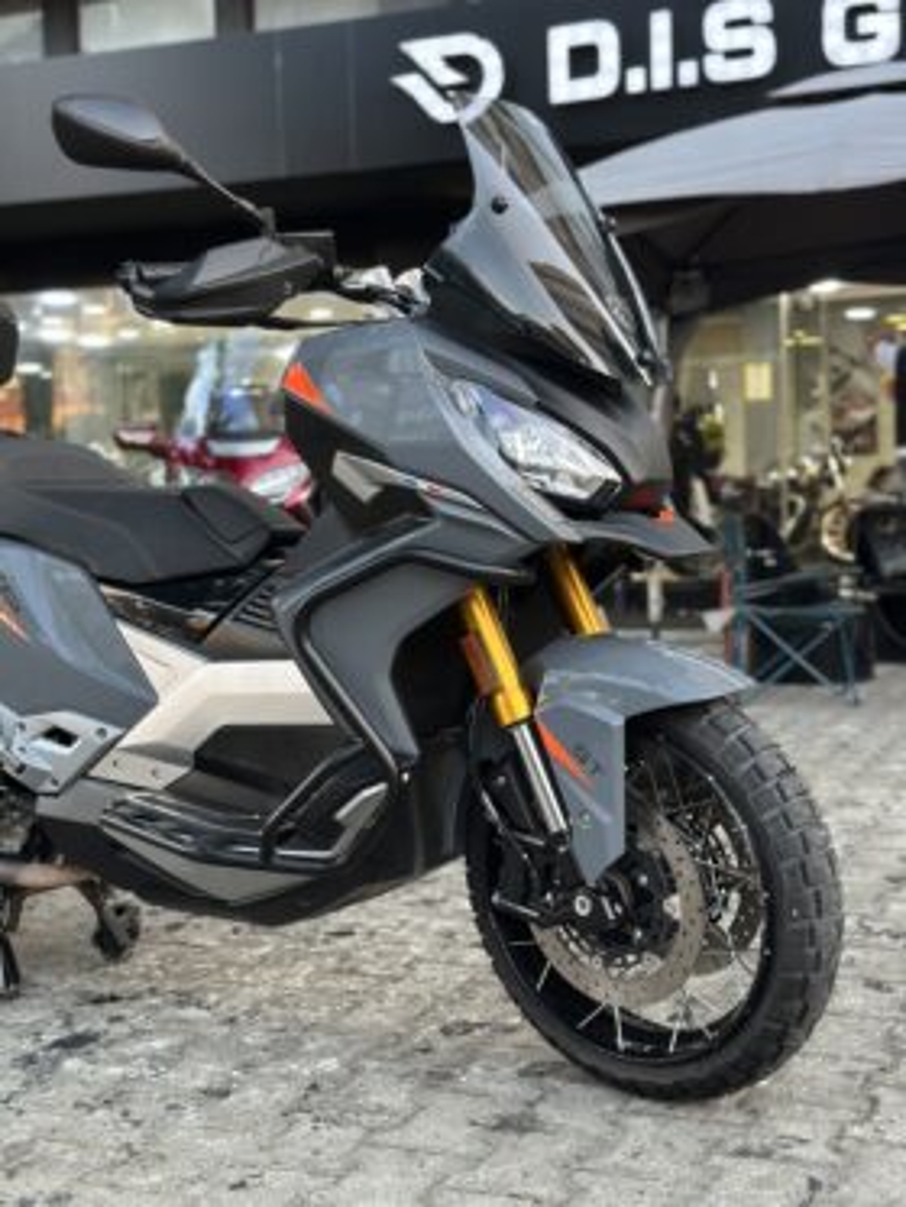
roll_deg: +0.6
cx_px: 453
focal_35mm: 48
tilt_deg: -1.9
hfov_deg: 30.3
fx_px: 1674
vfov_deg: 39.6
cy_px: 604
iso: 125
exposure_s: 1/79
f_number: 1.78
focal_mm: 6.86
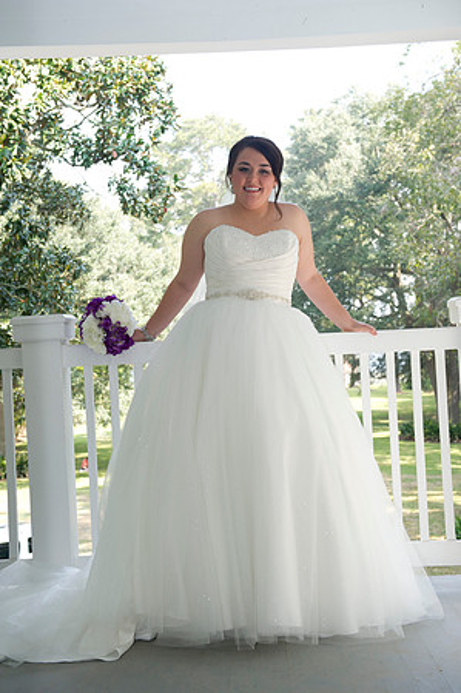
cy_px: 346
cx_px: 230
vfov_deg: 38.2
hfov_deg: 25.9
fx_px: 1001
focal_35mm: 52
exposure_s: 1/125
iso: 320
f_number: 5.6
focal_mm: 52
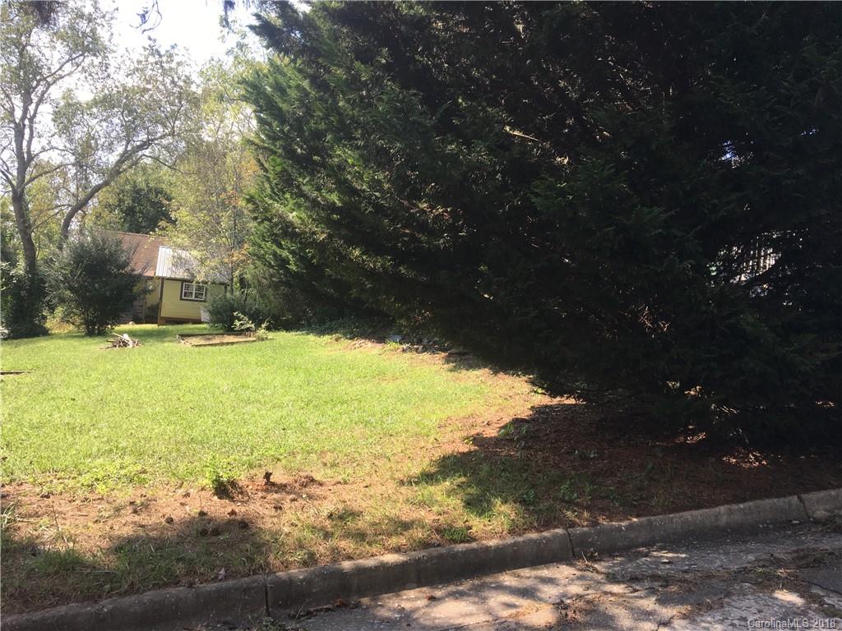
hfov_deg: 61.7
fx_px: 705
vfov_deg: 48.2
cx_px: 421
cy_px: 316
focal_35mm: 29
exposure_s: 1/392
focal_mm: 4.15
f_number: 2.2
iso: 25
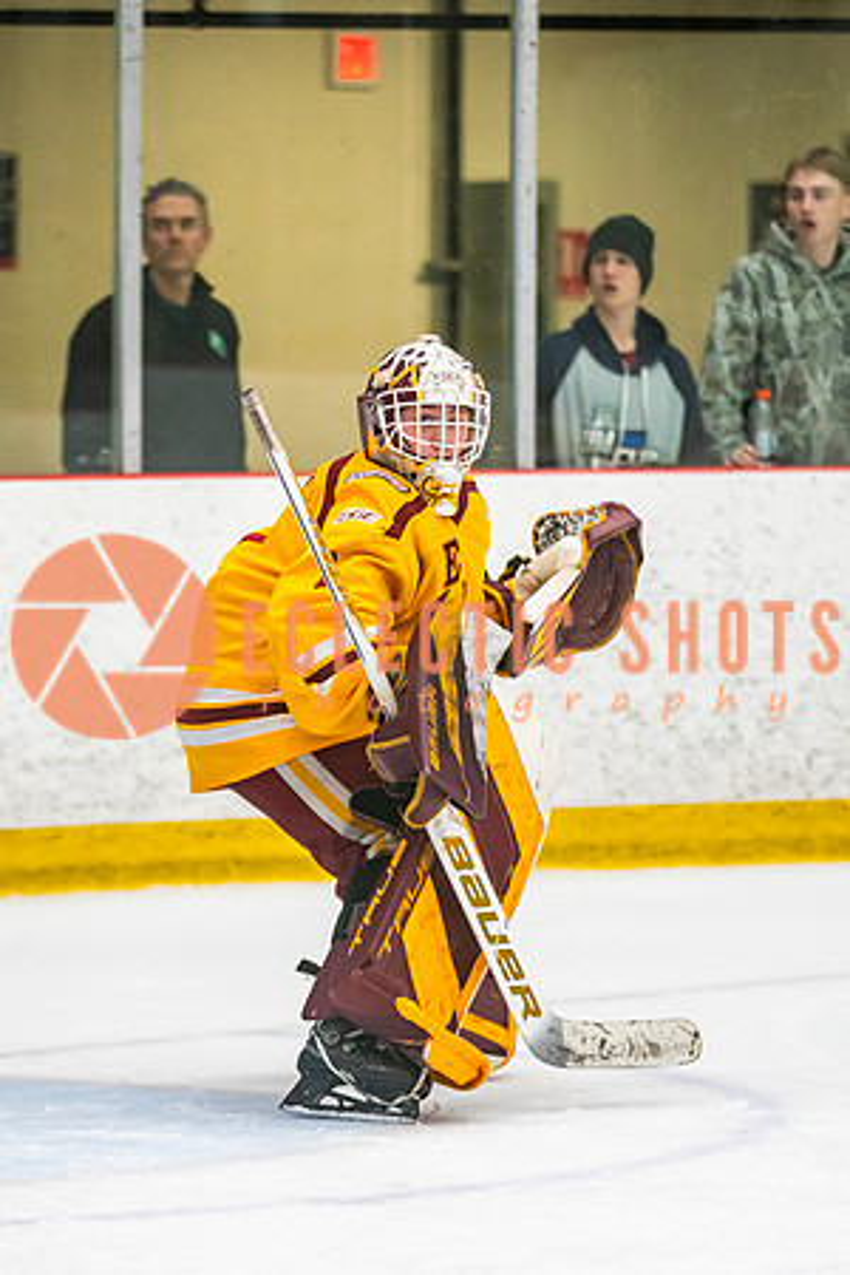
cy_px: 813
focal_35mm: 280
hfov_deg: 4.9
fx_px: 9901
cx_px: 354
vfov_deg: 7.4
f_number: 2.8
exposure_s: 1/640
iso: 1600
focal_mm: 135
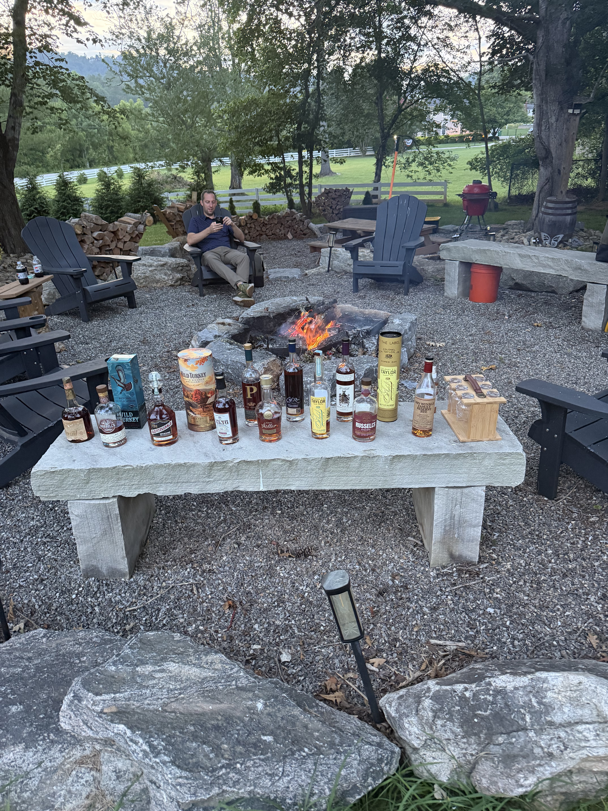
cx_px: 304
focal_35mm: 24
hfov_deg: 56.8
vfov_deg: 71.6
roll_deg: +1.5
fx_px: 562
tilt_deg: -25.7
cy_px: 406
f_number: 1.78
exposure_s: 1/60
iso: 640
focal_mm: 6.76
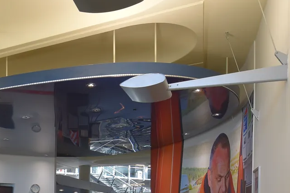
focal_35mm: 44
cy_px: 218
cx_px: 6
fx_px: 354
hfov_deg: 39.7
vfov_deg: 27.6
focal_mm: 14
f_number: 8
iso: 200
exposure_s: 1/10
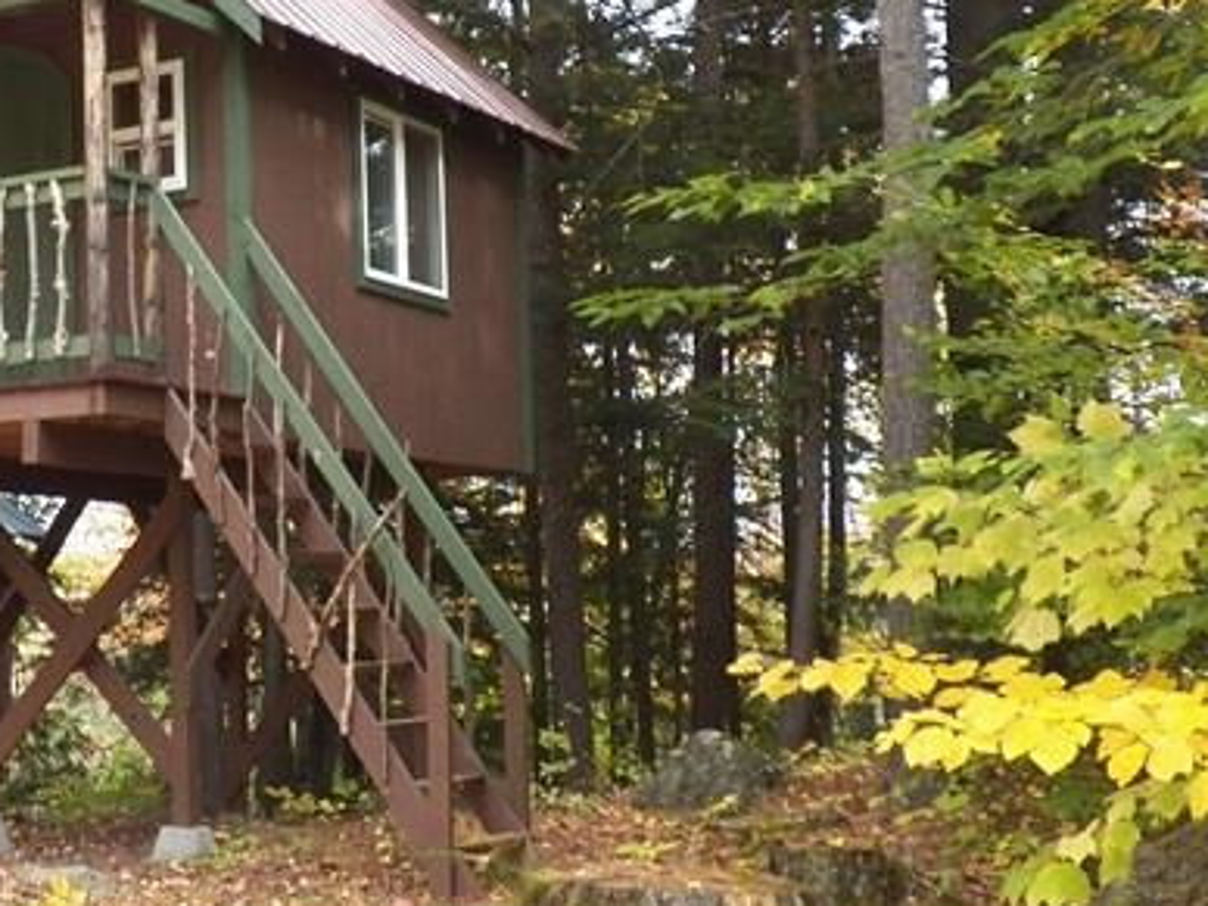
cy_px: 254
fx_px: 2268
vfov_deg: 22.4
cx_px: 171
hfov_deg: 28.9
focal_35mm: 65
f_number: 3.2
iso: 125
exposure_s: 1/160
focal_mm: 4.9
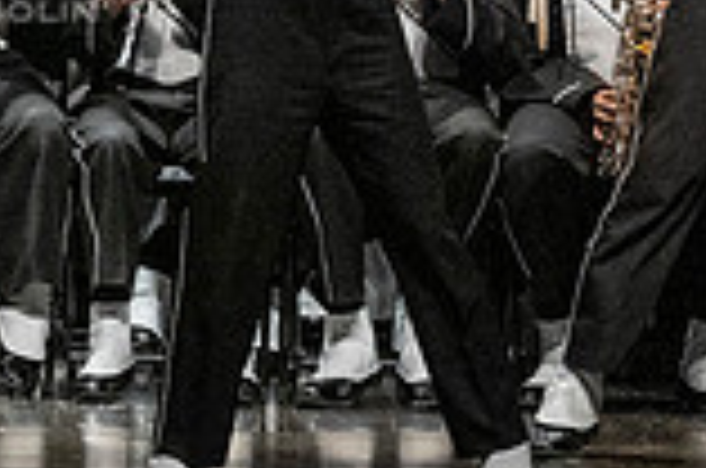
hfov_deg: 3.0
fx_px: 13524
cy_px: -194
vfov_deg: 2.0
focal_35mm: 691
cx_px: -90
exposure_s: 1/500
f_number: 4
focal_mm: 125
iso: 4000
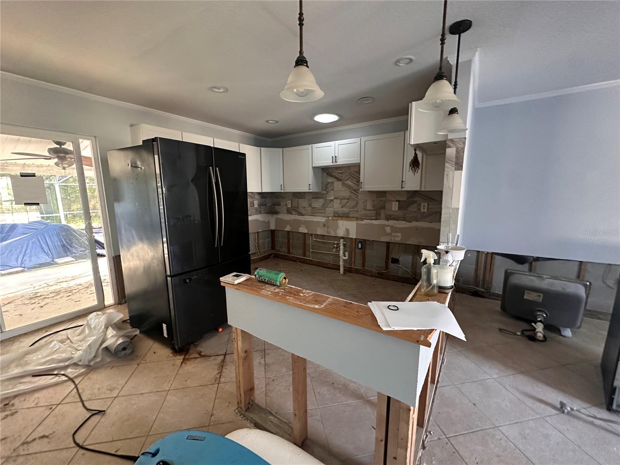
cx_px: 310
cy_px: 232
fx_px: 251
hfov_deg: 102.1
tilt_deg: -8.9
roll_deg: +0.2
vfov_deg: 85.7
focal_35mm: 14
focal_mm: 2.22
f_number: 2.2
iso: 800
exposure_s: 1/60
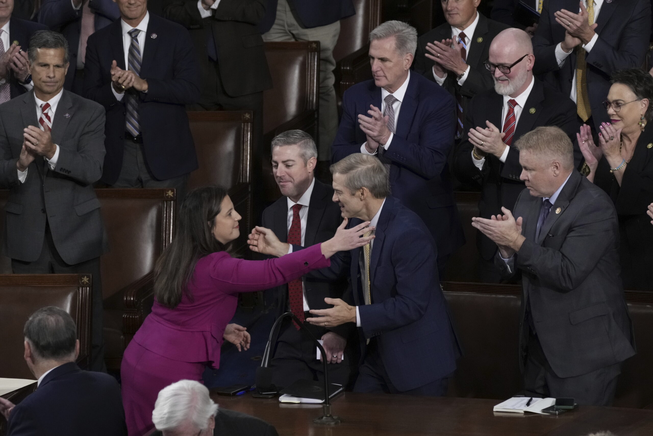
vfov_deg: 5.1
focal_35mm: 268
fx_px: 4861
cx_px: 326
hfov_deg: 7.7
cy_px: 218
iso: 3200
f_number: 6.3
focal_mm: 179
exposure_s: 1/320
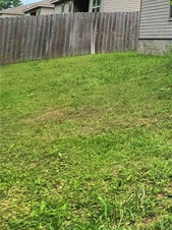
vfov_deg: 31.6
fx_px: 392
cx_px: 390
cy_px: 35
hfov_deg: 15.8
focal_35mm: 59
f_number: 1.9
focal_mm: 2.2
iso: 40
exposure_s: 1/1000
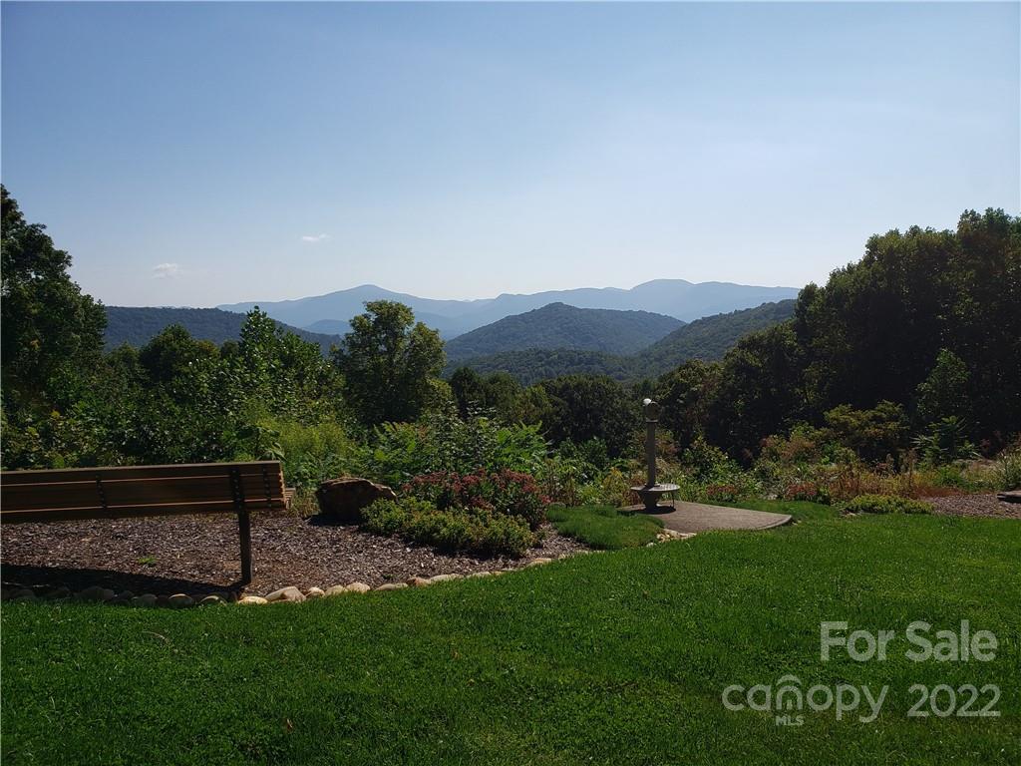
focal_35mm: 26
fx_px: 767
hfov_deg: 67.3
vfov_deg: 53.1
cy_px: 383
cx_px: 510
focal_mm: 4.3
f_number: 2.4
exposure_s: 1/2684
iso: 50
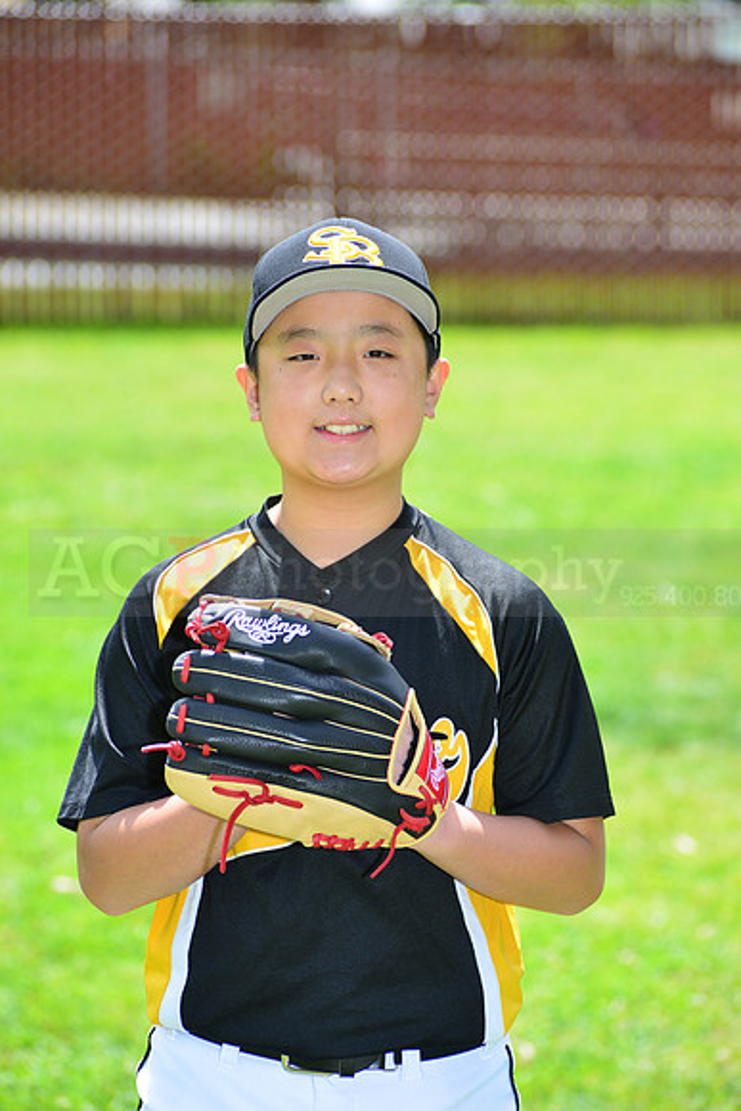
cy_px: 556
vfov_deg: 12.1
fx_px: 5245
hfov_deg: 8.1
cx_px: 370
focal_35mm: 170
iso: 200
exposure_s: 1/200
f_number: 8
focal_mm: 170
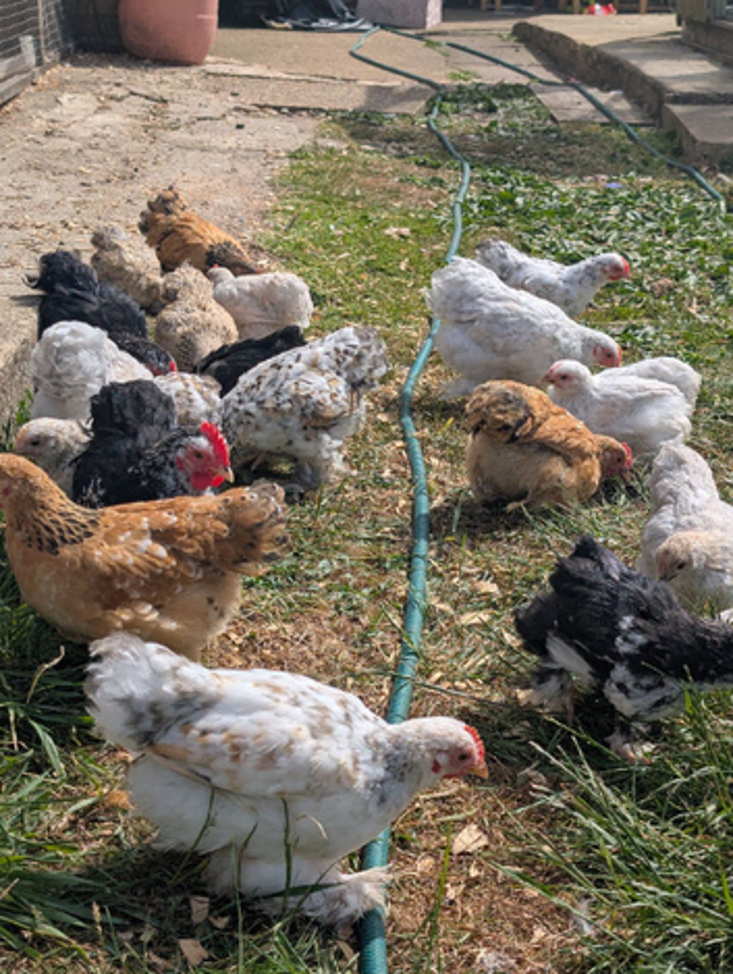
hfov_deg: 29.7
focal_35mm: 49
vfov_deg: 38.9
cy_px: 487
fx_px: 1380
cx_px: 366
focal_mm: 6.9
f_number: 1.68
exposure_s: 1/1789
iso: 20
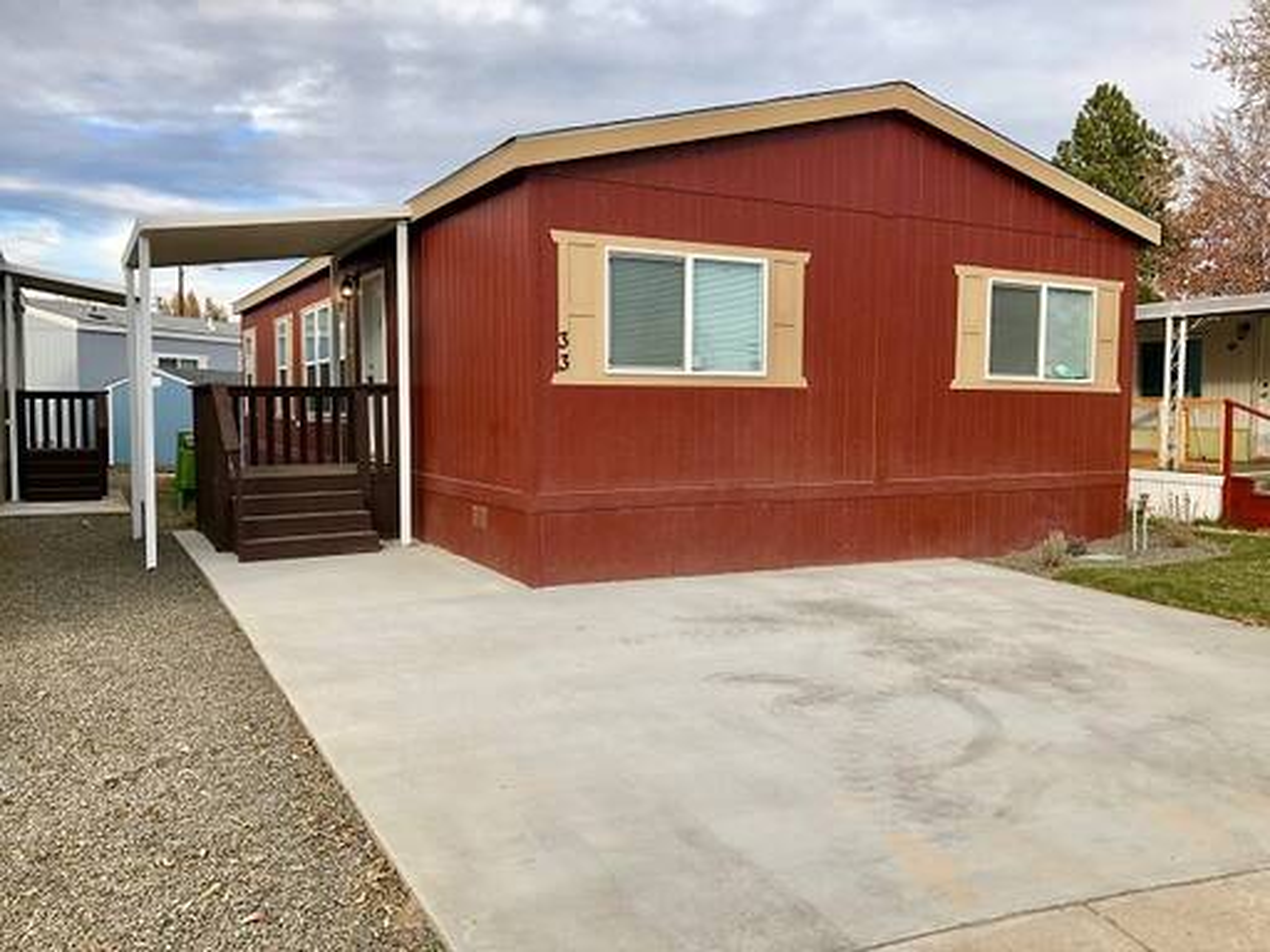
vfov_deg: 49.7
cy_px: 476
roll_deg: -0.8
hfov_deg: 63.4
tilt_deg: -4.0
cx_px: 635
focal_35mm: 28
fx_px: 1027
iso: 20
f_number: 1.8
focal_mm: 3.99
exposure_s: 1/188
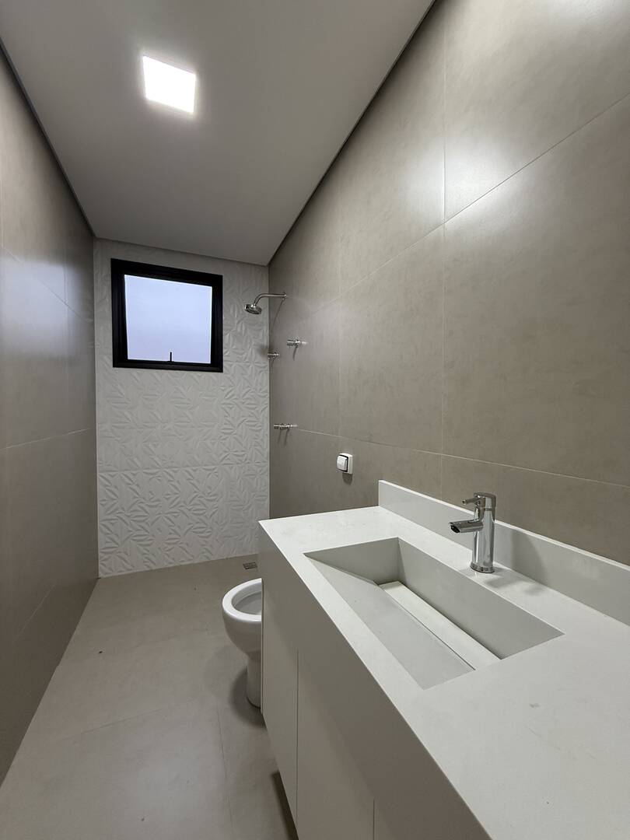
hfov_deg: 85.7
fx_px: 340
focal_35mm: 14
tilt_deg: -1.1
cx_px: 315
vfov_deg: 102.1
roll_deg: -0.3
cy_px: 420
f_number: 2.2
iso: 400
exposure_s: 1/120
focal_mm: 2.22
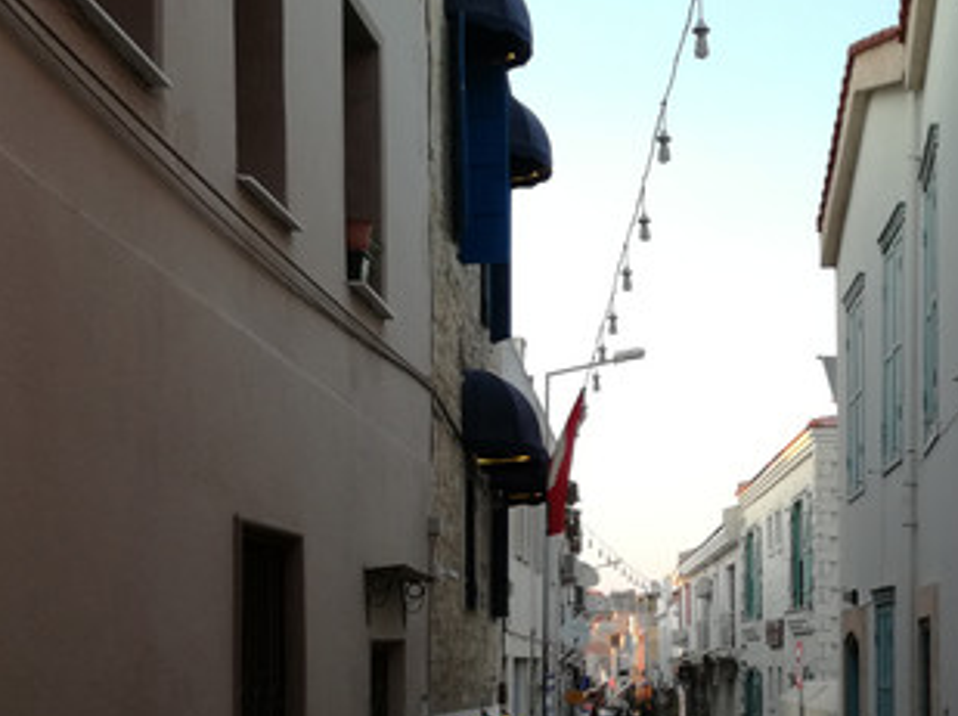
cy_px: 561
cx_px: 729
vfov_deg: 25.6
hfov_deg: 33.6
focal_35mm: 56
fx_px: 1548
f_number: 2
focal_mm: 3.79
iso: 50
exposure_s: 1/162
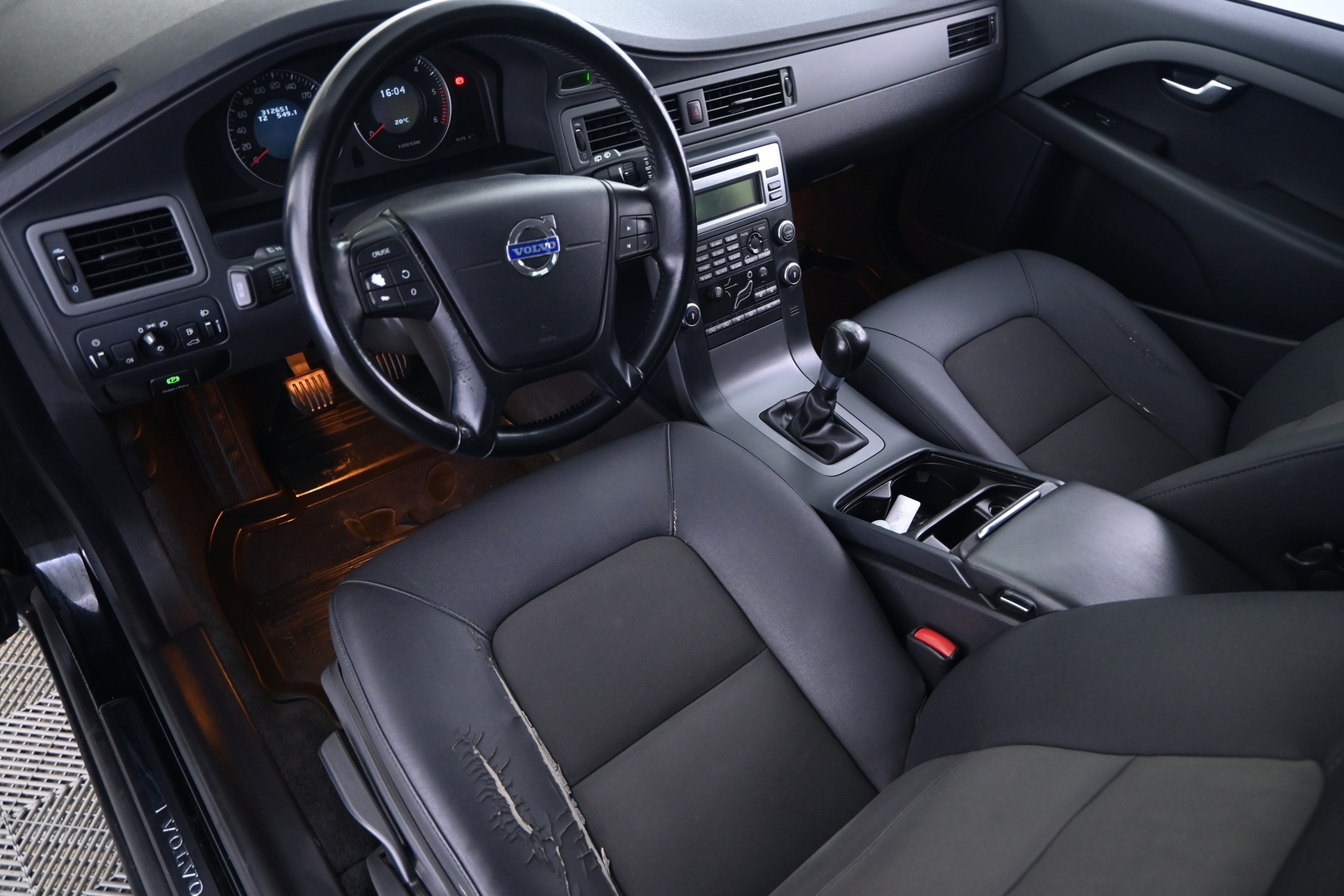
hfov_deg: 73.7
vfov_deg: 53.1
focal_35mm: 24
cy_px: 448
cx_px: 672
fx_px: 896
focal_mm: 16
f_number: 3.5
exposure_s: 1/4
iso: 1000
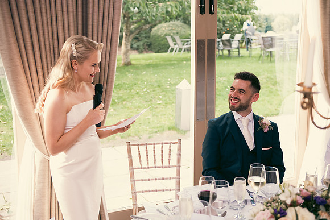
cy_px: 110
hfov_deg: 41.1
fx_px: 440
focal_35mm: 48
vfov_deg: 28.1
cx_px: 165
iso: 400
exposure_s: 1/160
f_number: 3.5
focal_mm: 48
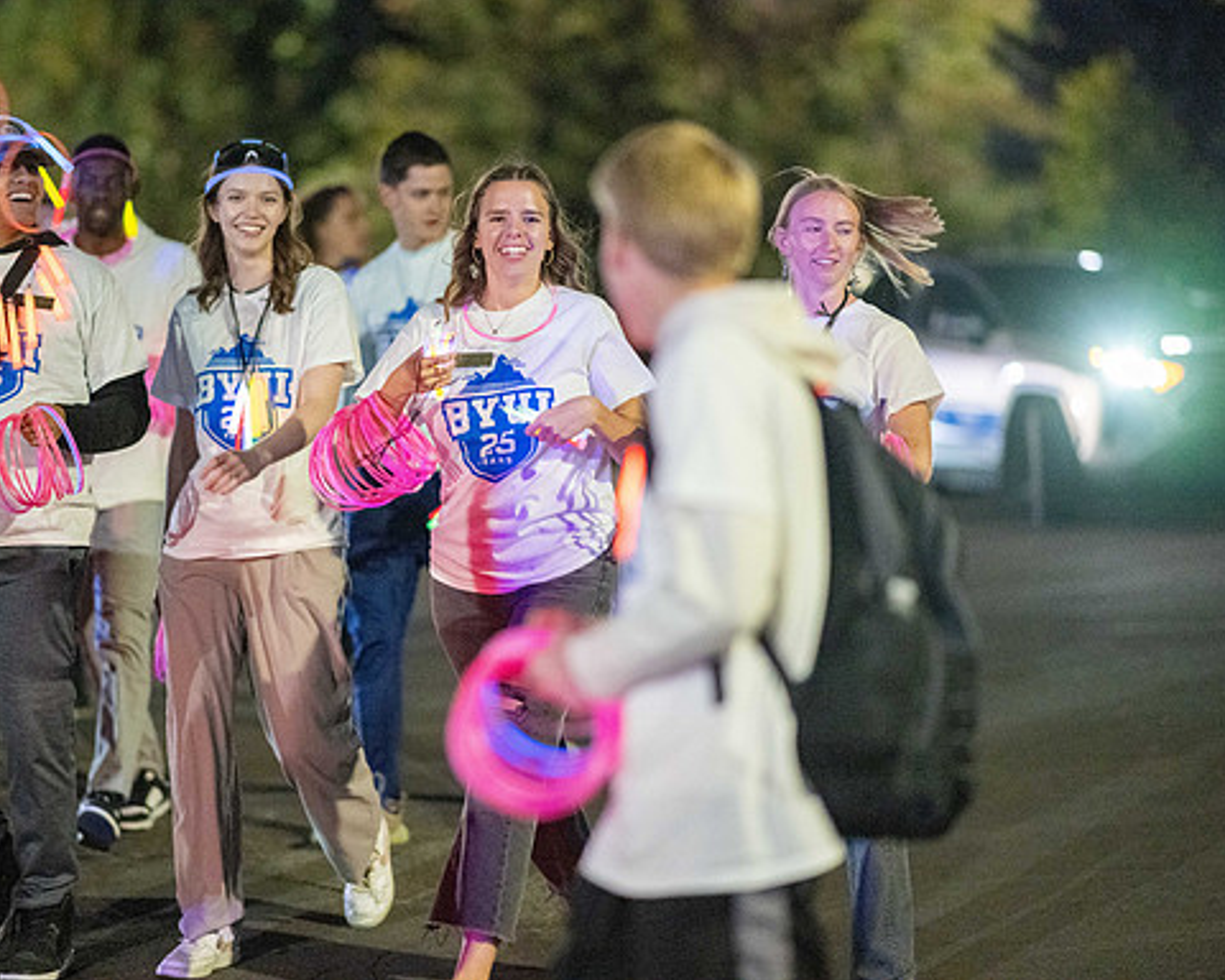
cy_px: 491
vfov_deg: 13.0
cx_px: 495
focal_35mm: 119
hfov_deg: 16.1
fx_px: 4314
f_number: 1.4
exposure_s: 1/320
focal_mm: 105
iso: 10000
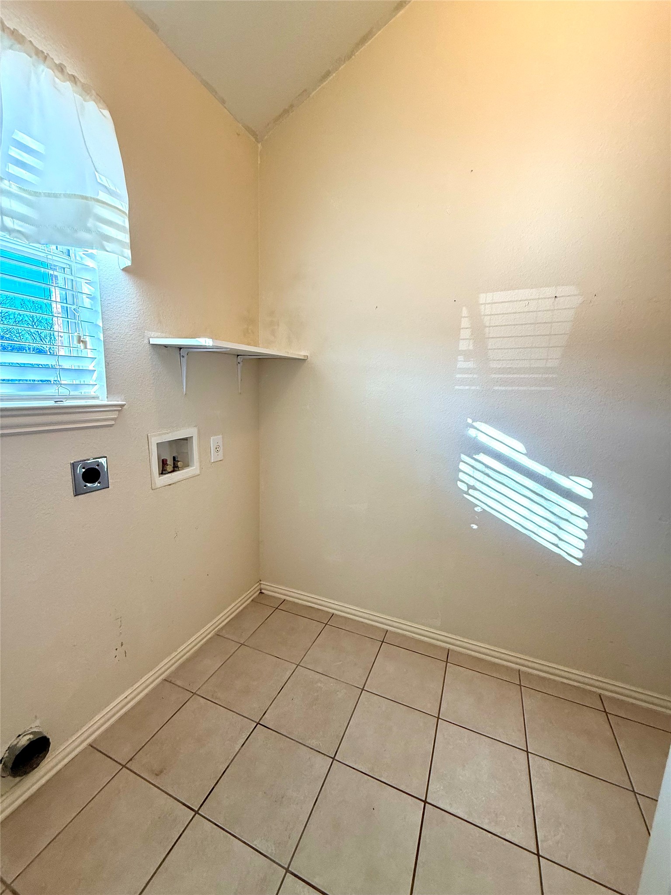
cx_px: 336
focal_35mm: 14
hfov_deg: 85.7
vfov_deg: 102.1
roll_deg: -1.1
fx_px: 362
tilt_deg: -10.0
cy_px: 448
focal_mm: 2.22
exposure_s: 1/99
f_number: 2.2
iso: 125
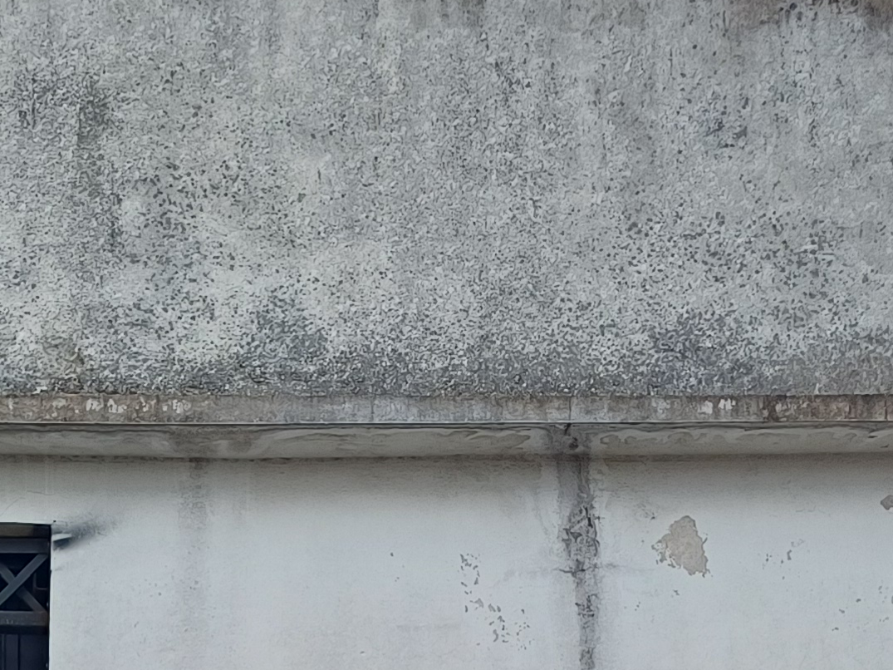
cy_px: 970
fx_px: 2399
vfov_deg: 14.9
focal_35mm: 93
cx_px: 86
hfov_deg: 20.6
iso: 50
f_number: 1.8
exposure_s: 1/837
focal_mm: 4.65
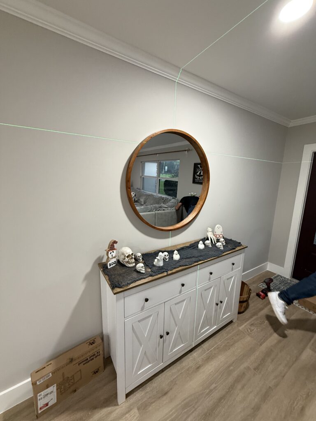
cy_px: 210
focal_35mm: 14
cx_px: 158
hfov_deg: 85.7
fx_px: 170
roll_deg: -1.4
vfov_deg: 102.1
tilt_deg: -10.8
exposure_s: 1/60
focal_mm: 2.22
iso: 320
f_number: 2.2
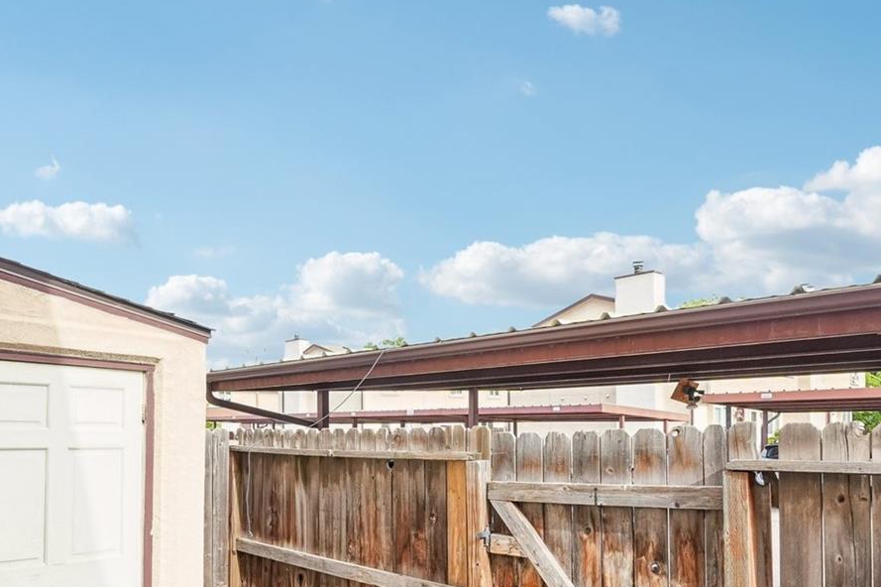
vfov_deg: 46.6
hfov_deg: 66.7
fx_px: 660
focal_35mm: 27
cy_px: 422
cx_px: 350
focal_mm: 10
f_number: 8
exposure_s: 1/200
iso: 800
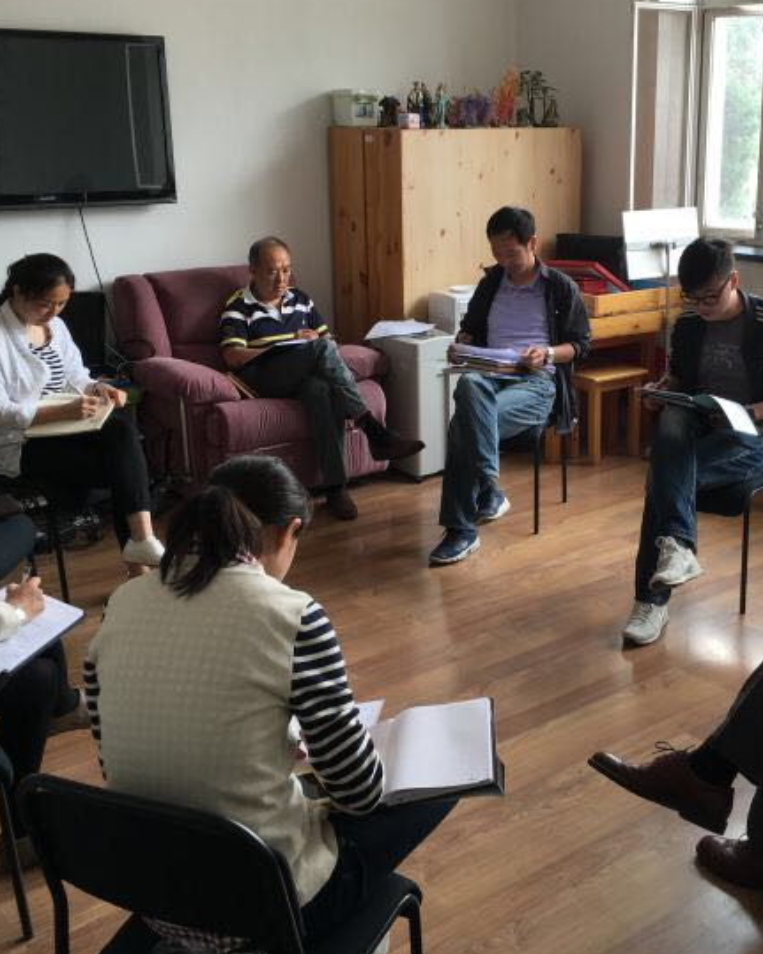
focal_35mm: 42
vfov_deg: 43.8
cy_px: 448
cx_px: 528
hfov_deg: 35.2
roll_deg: -0.3
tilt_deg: -14.5
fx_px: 1186
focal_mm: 4.15
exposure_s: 1/50
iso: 32
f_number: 2.2
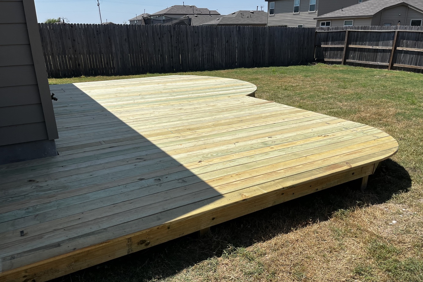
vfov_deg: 46.3
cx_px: 207
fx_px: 329
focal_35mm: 28
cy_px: 153
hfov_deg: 65.5
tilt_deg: -20.6
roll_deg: +0.4
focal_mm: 5.1
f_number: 1.6
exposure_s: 1/4484
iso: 50
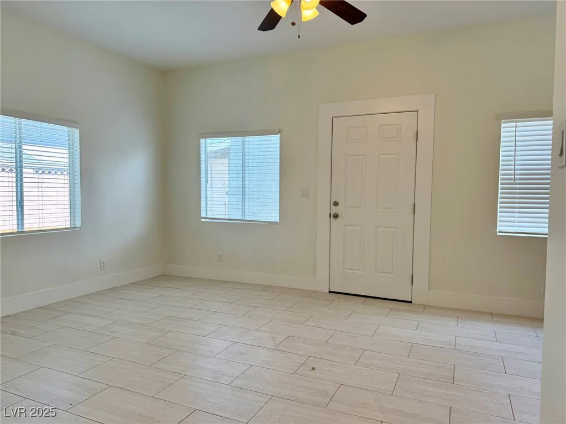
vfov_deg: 56.8
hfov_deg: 71.6
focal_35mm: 24
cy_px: 212
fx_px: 392
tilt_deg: -2.3
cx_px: 283
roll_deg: -0.6
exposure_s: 1/456
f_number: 1.78
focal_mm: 6.76
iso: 100
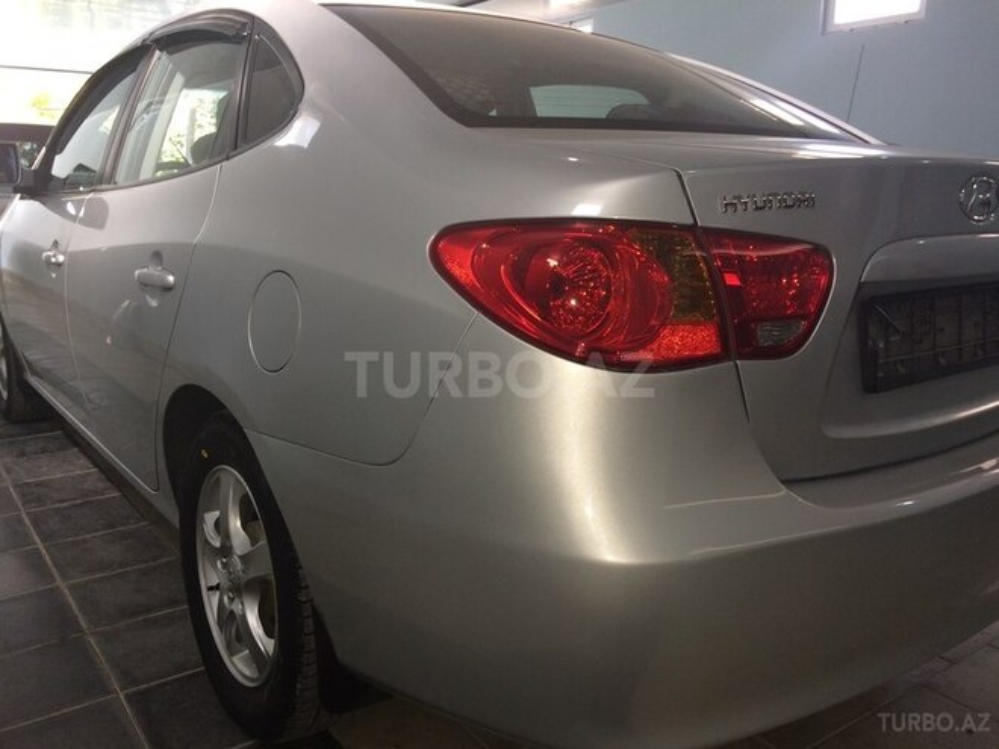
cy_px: 374
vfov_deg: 48.2
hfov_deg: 61.7
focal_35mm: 29
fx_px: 837
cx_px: 500
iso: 64
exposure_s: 1/33
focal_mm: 4.15
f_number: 2.2
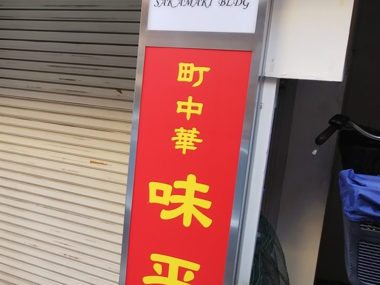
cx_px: 29
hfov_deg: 37.5
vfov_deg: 30.9
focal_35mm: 47
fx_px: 516
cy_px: 138
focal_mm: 3.4
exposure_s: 1/30
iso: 50
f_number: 1.94
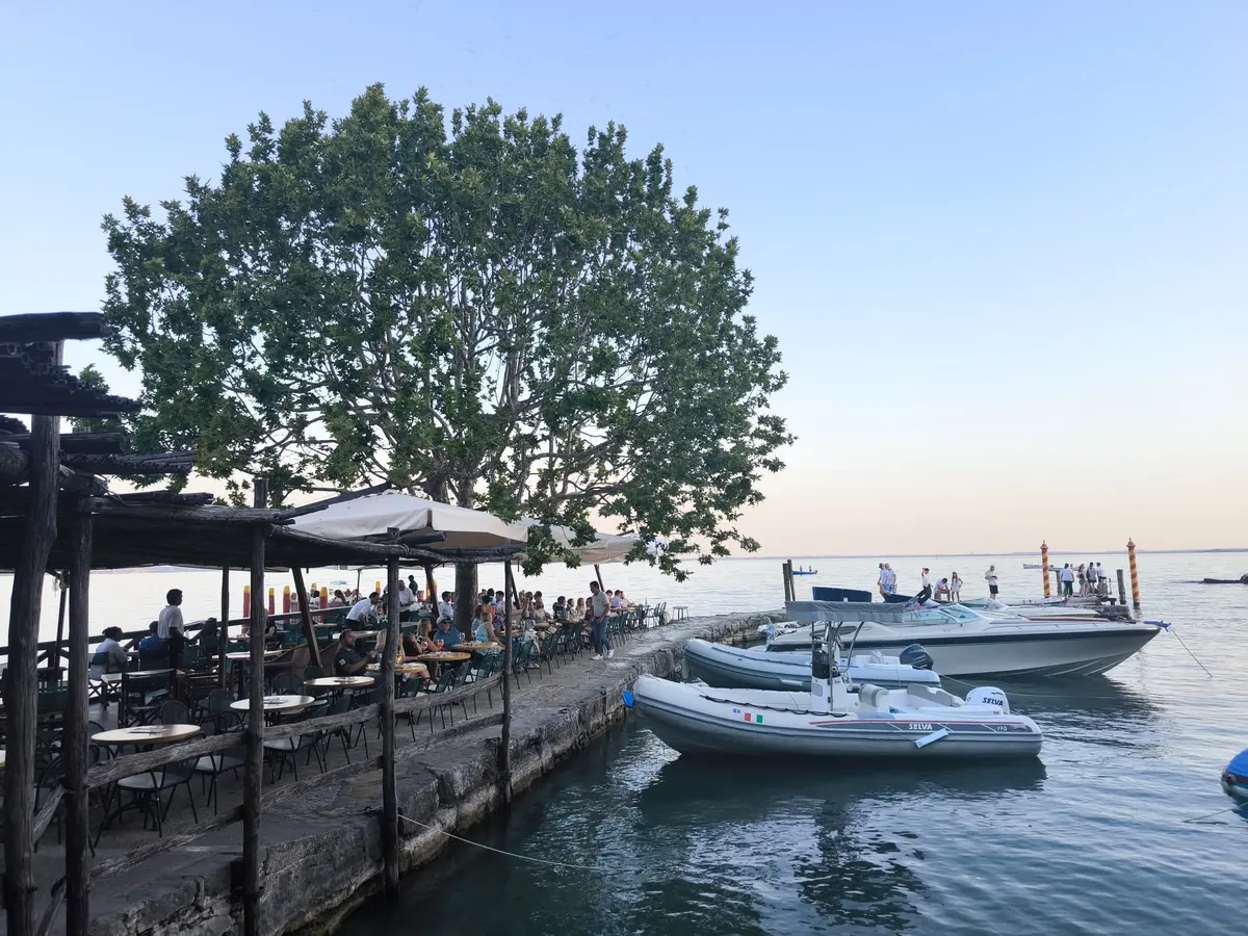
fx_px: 865
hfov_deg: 71.6
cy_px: 468
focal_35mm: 24
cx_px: 624
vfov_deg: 56.8
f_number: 1.9
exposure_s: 1/276
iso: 50
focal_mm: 6.92
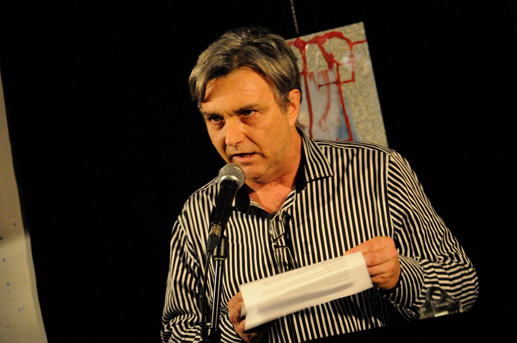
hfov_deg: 23.4
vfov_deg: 15.7
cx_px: 258
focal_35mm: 87
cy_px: 172
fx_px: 1248
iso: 3200
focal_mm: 58
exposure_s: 1/15
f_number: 5
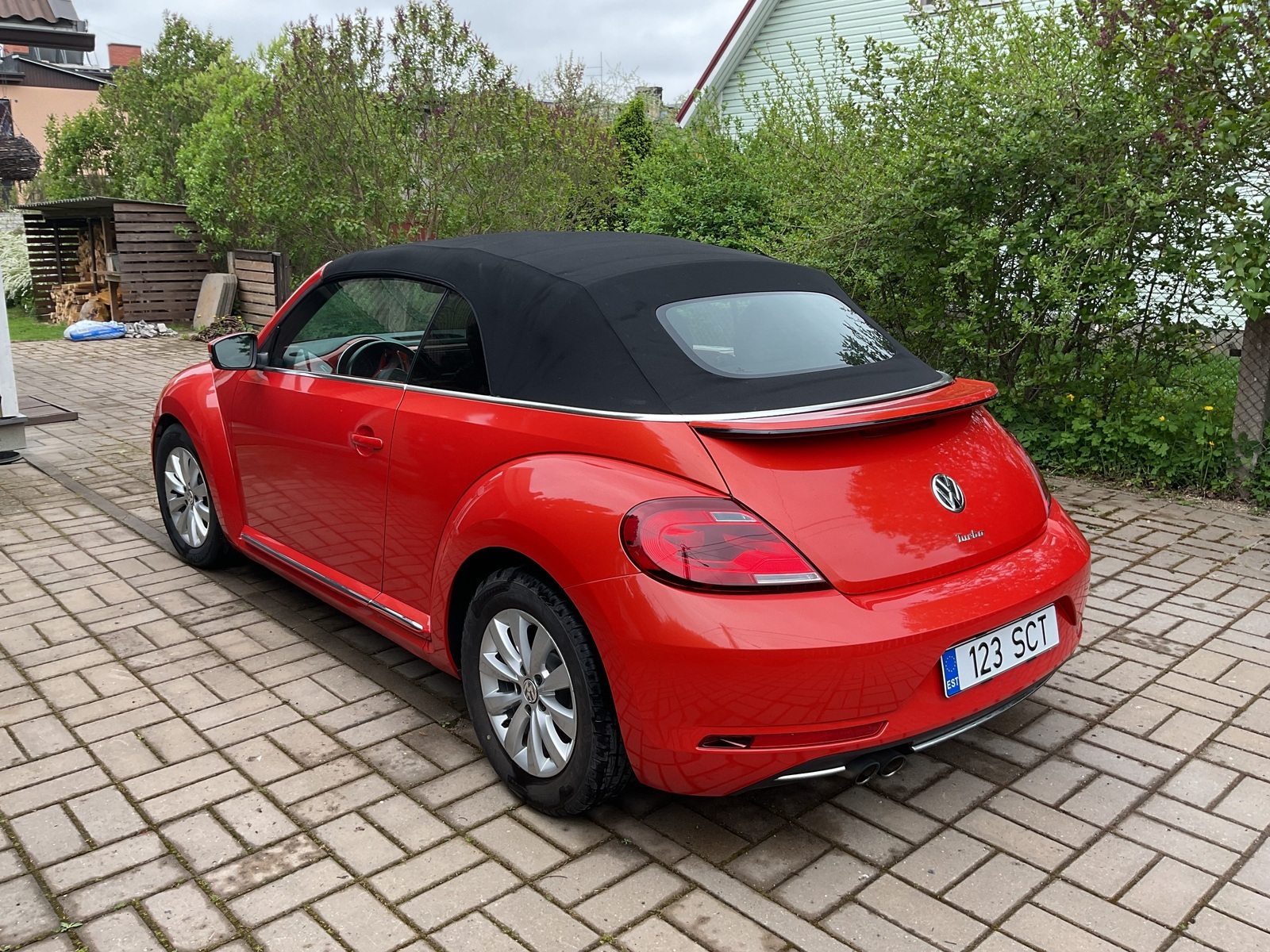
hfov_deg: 61.7
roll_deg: -1.5
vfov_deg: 48.2
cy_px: 476
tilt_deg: -13.7
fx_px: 1064
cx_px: 635
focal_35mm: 29
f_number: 1.8
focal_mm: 3
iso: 16
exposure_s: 1/233
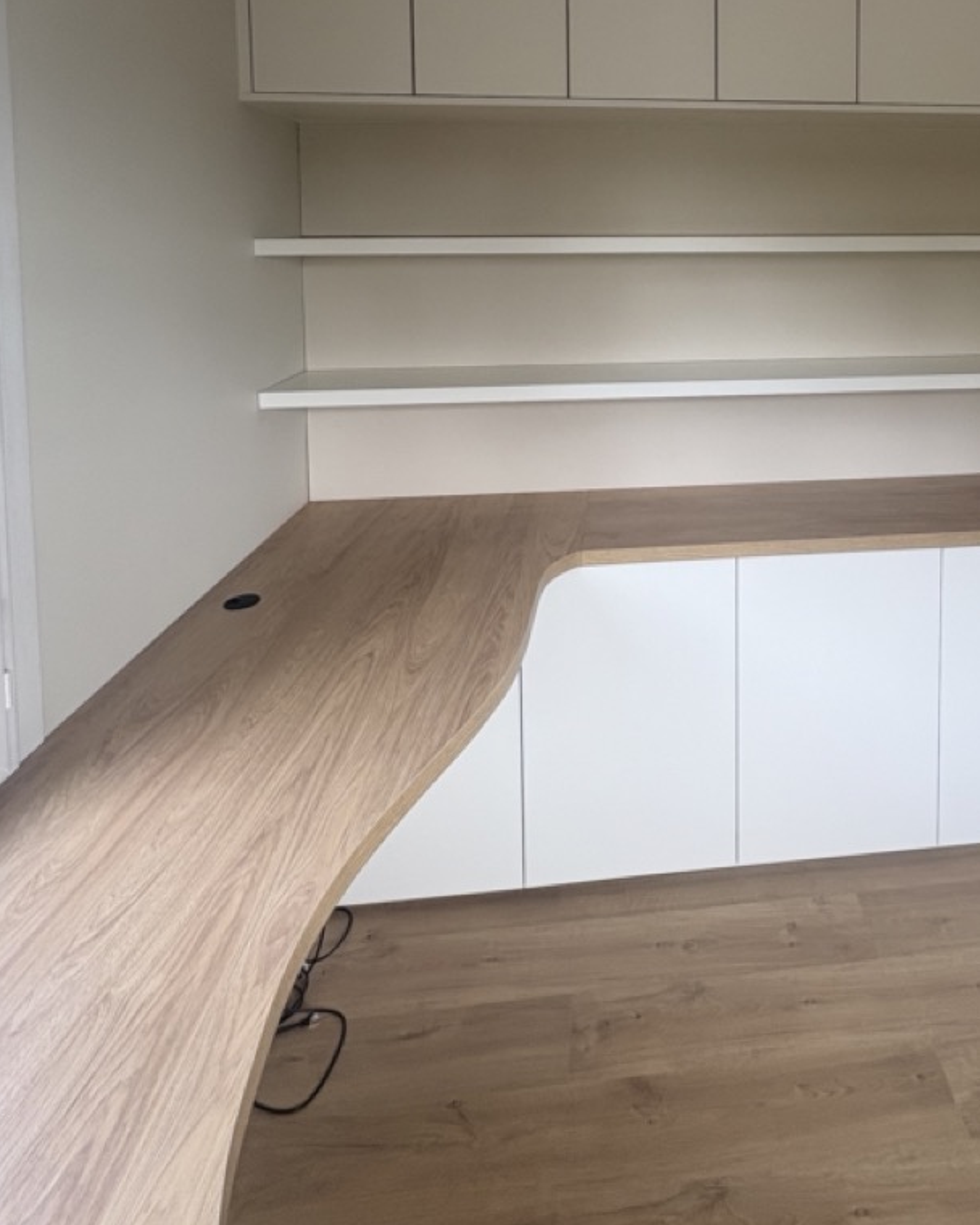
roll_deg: -0.1
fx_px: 834
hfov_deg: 58.2
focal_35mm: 23
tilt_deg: -2.8
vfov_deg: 66.9
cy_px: 274
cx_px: 719
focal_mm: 2.22
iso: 64
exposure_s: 1/99
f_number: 2.2
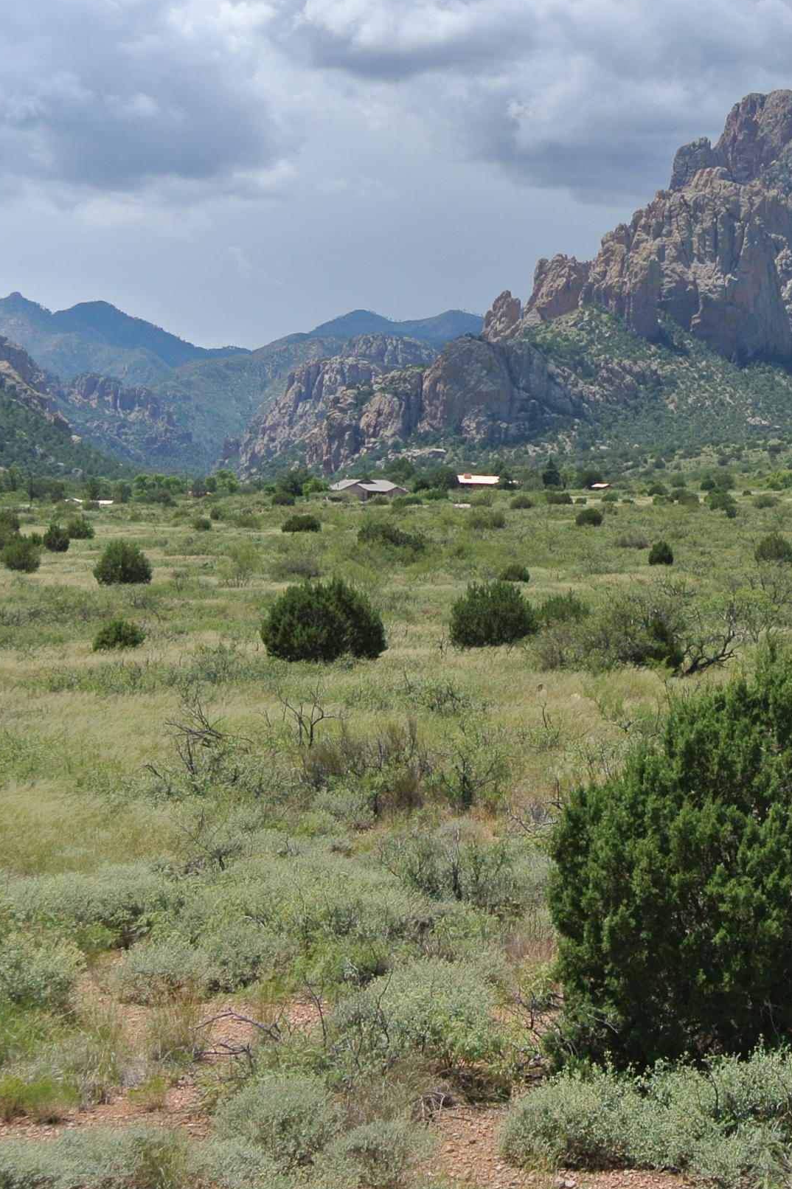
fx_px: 2707
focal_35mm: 82
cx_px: 757
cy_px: 458
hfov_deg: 16.4
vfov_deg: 24.7
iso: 100
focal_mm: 16.3
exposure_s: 1/640
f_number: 4.5
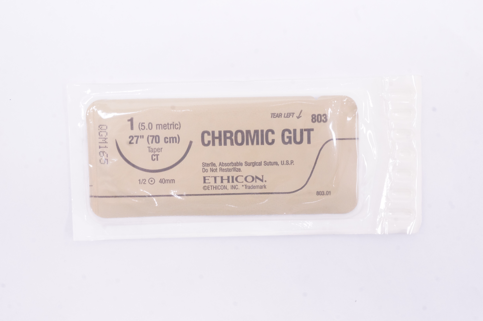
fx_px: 704
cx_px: 242
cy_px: 160
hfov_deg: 37.9
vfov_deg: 25.7
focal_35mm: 52
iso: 1600
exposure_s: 1/25
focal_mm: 35
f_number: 16
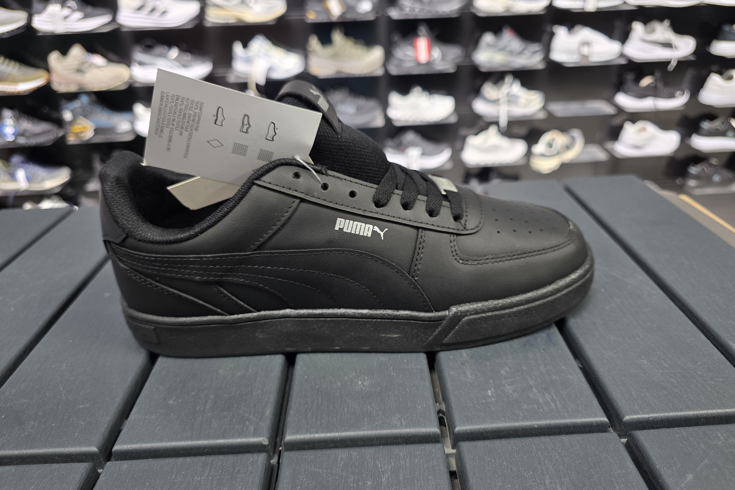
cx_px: 367
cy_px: 247
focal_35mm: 24
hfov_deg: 73.7
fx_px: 490
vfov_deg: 53.1
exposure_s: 1/100
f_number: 1.7
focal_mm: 6.3
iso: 200
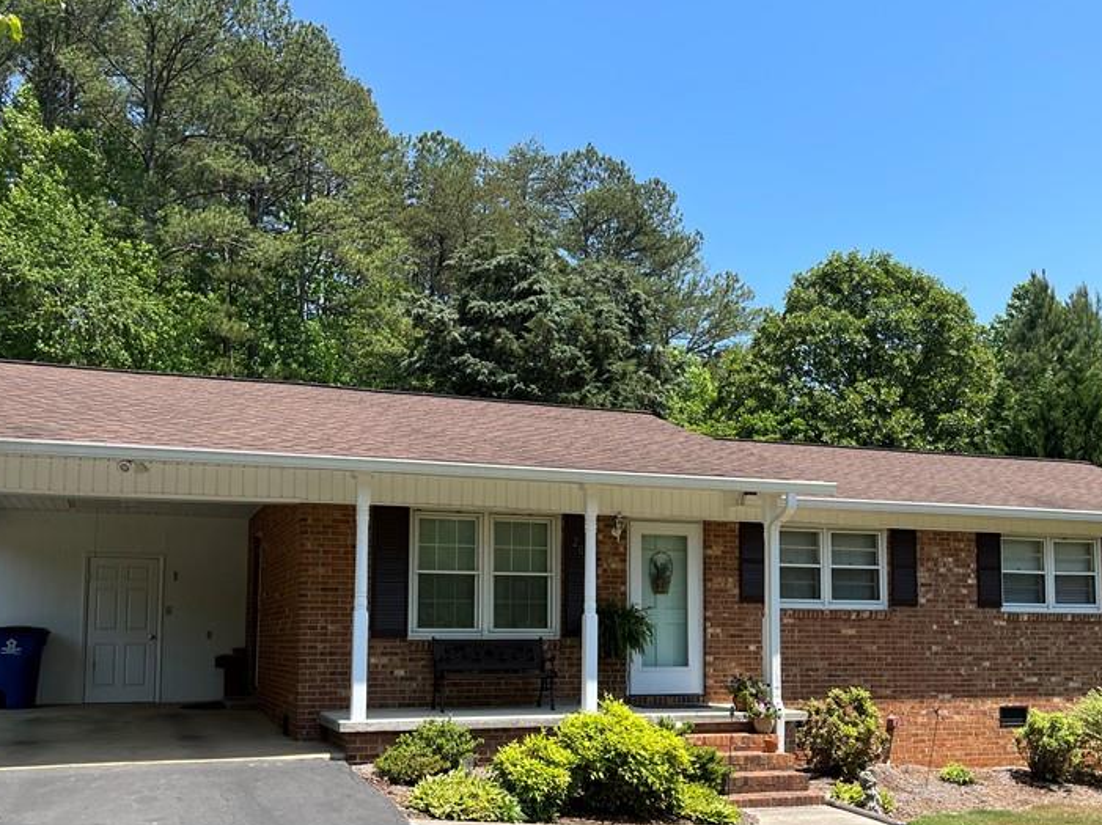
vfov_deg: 37.4
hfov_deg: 48.9
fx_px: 1209
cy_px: 520
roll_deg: -0.3
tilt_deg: +5.4
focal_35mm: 38
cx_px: 610
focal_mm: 5.1
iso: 50
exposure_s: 1/1832
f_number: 1.6
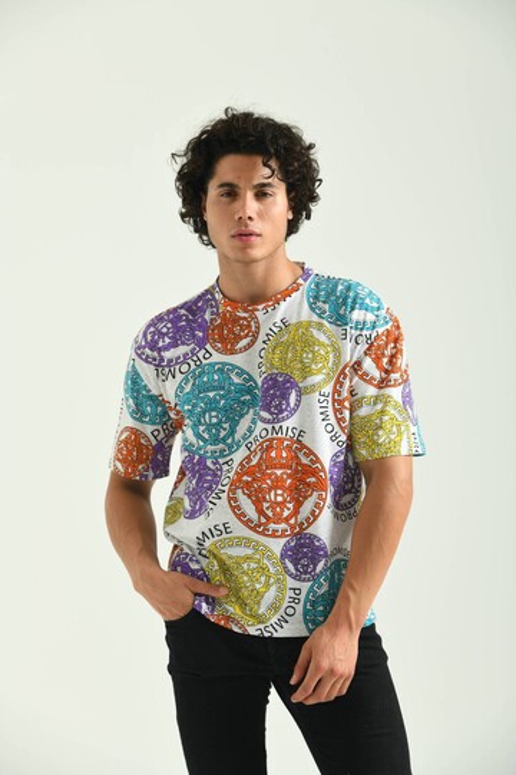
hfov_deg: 12.2
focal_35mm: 112
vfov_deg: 18.3
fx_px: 2408
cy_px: 388
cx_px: 258
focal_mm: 112
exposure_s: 1/160
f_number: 6.3
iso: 100
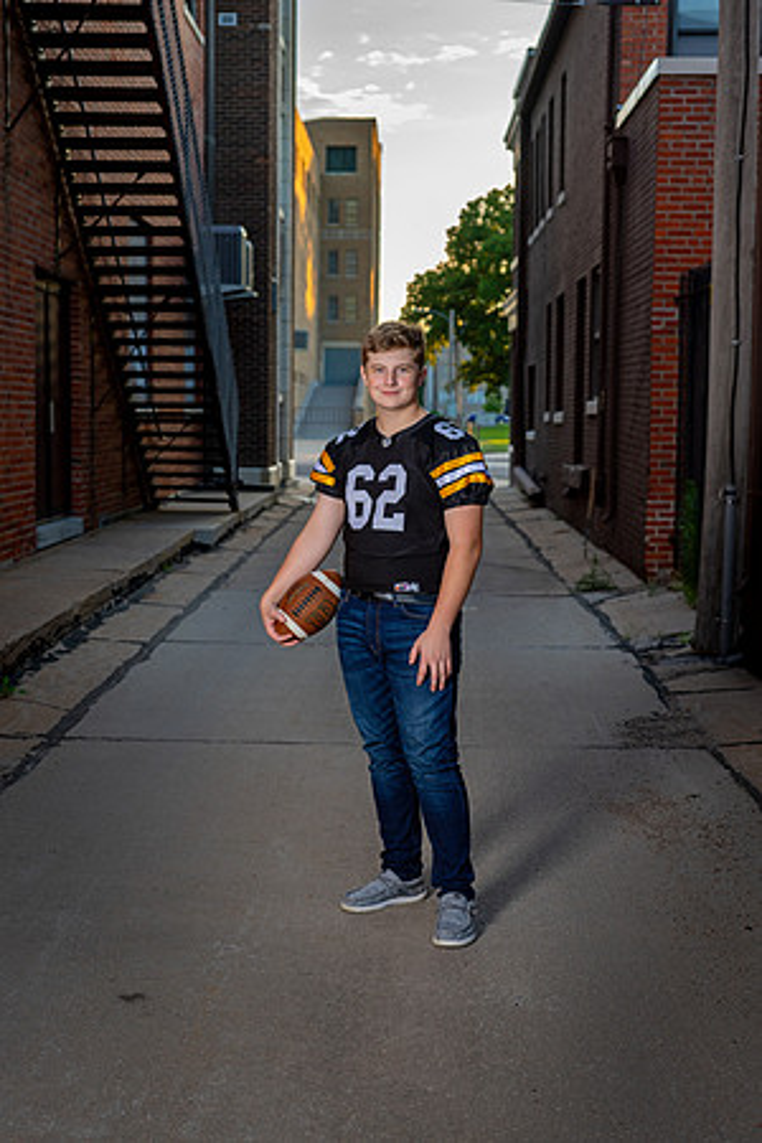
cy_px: 572
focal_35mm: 45
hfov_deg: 29.9
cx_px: 381
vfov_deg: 43.6
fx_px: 1429
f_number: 3.5
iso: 250
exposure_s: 1/160
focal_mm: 45
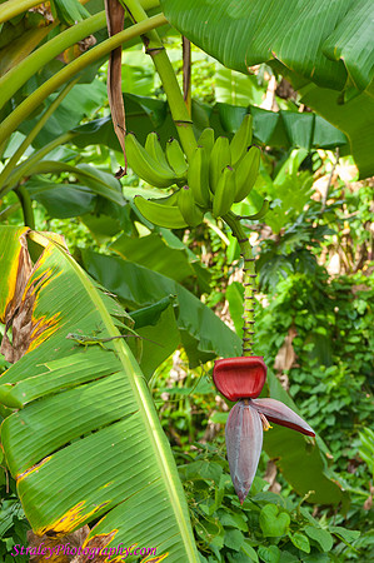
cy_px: 282
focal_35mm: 70
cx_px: 187
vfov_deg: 28.9
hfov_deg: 19.4
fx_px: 1093
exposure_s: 1/90
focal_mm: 70
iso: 560
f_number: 9.5
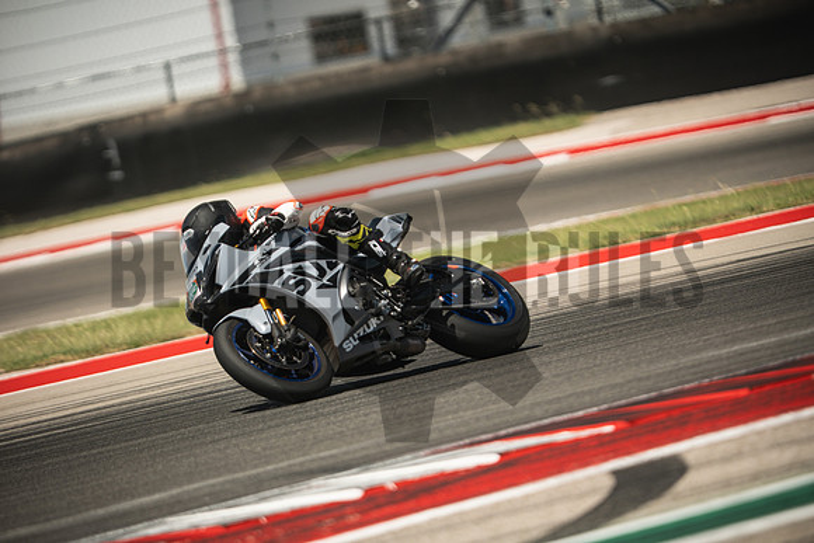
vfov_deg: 3.3
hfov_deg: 4.9
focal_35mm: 420
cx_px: 407
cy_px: 272
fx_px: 9498
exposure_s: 1/1600
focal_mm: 280
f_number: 2.8
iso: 200
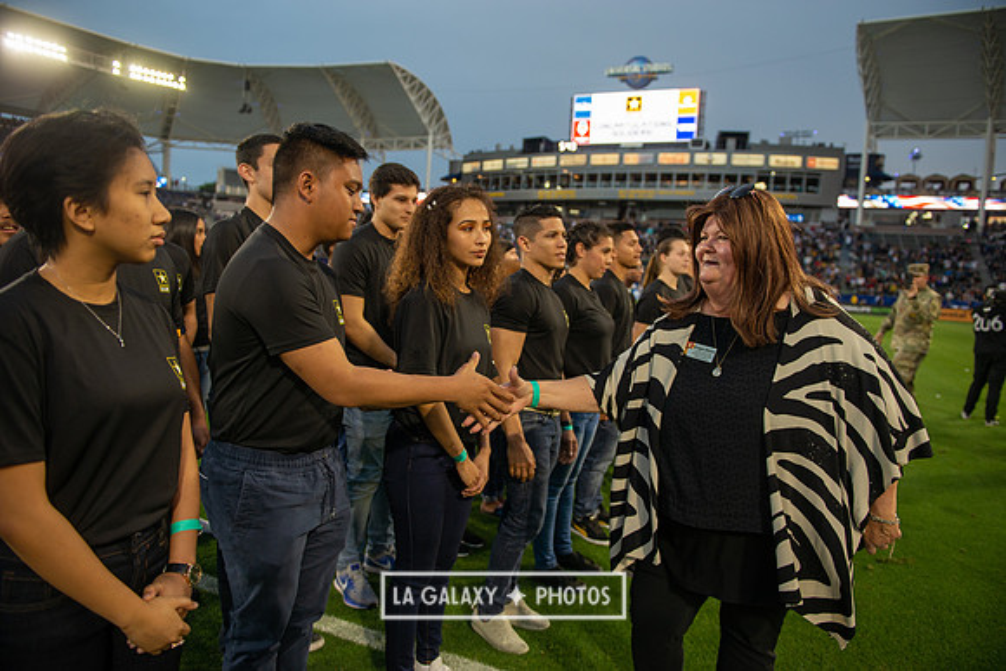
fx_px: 671
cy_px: 336
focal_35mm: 24
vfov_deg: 53.2
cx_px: 503
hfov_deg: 73.7
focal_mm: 24
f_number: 2.8
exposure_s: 1/500
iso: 400
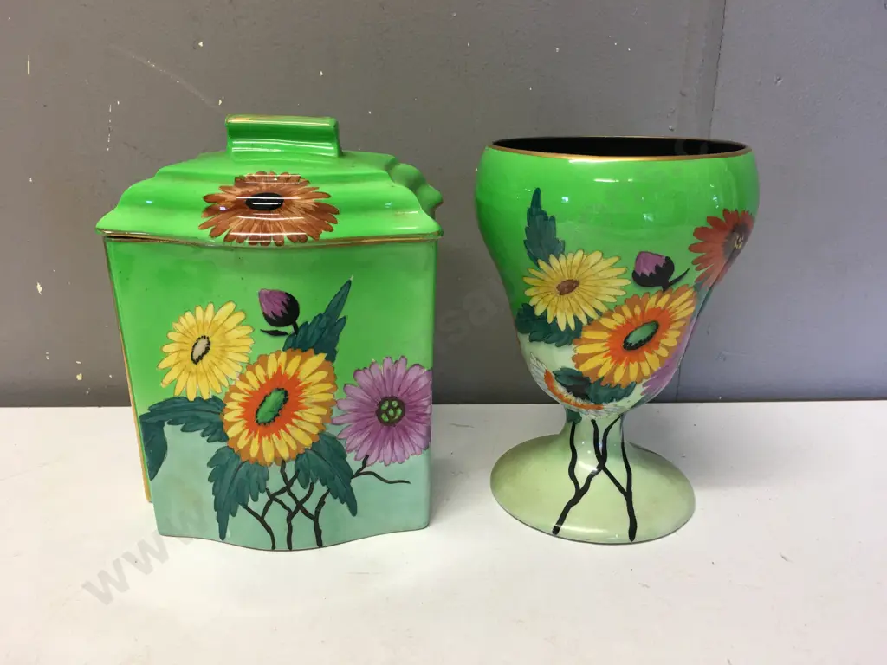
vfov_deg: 48.2
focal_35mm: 29
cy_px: 332
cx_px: 444
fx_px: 743
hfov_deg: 61.7
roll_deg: -1.3
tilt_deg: -16.1
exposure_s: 1/33
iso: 40
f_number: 2.2
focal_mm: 4.15
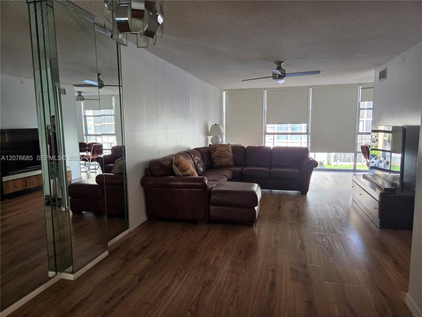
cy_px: 158
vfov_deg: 58.9
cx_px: 211
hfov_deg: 73.9
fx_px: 280
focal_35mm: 23
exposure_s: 1/180
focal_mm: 5.4
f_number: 1.8
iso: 50
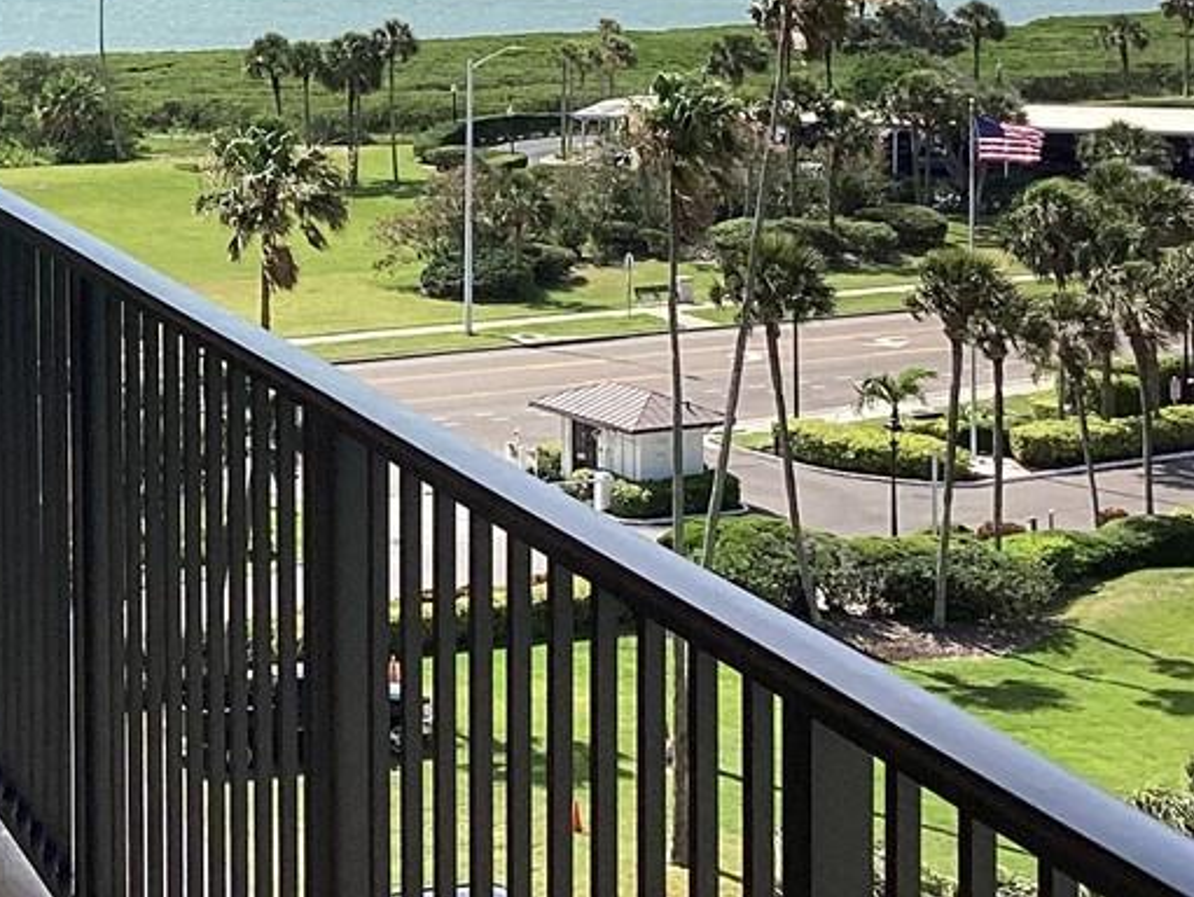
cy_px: 96
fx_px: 3348
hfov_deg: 19.9
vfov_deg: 15.1
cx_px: 189
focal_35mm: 97
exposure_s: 1/1456
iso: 25
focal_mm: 3.3
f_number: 2.4
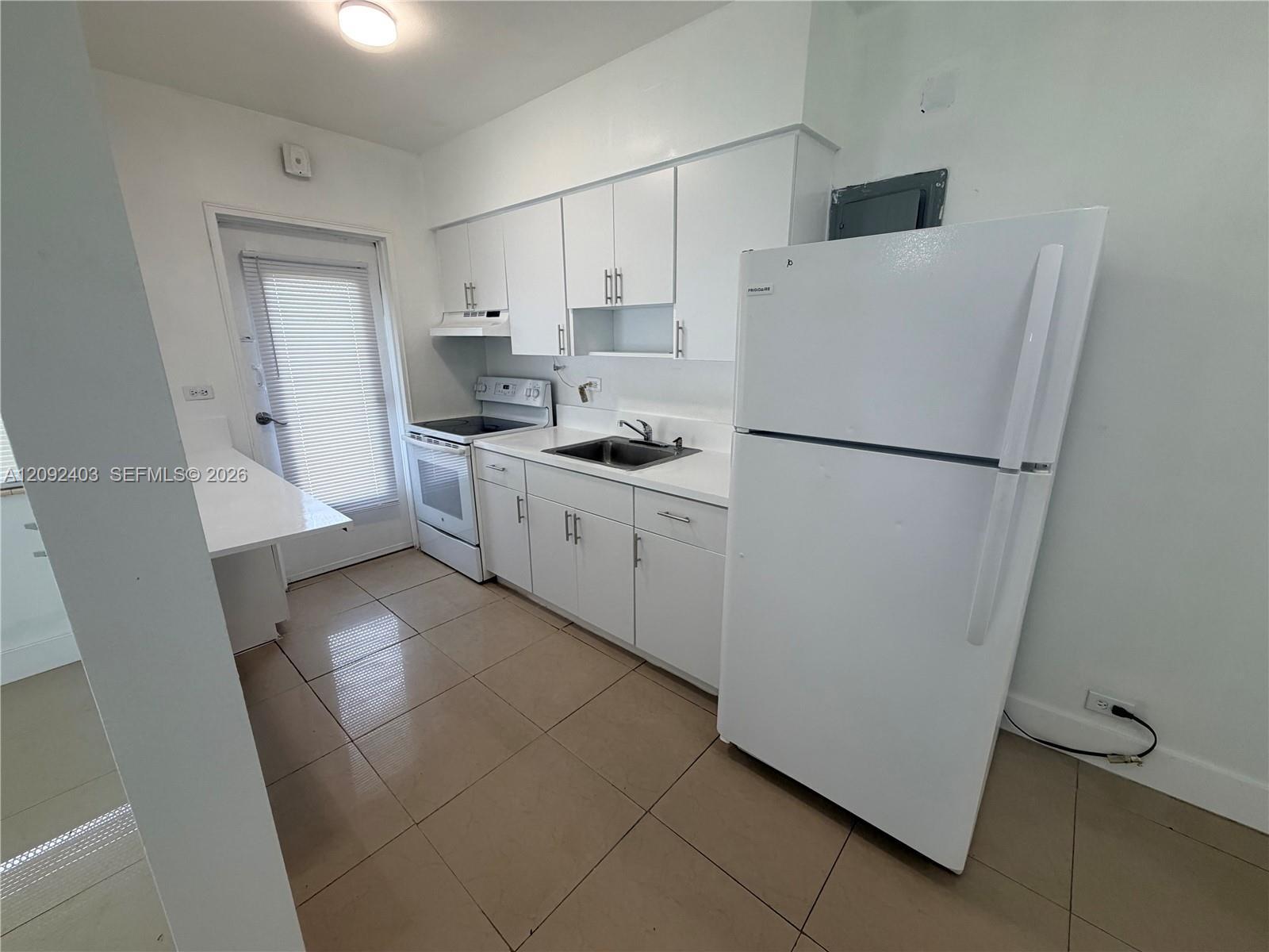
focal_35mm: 14
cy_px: 476
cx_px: 634
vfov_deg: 85.7
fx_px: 513
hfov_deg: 102.1
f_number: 2.2
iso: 160
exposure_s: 1/120
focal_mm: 2.22
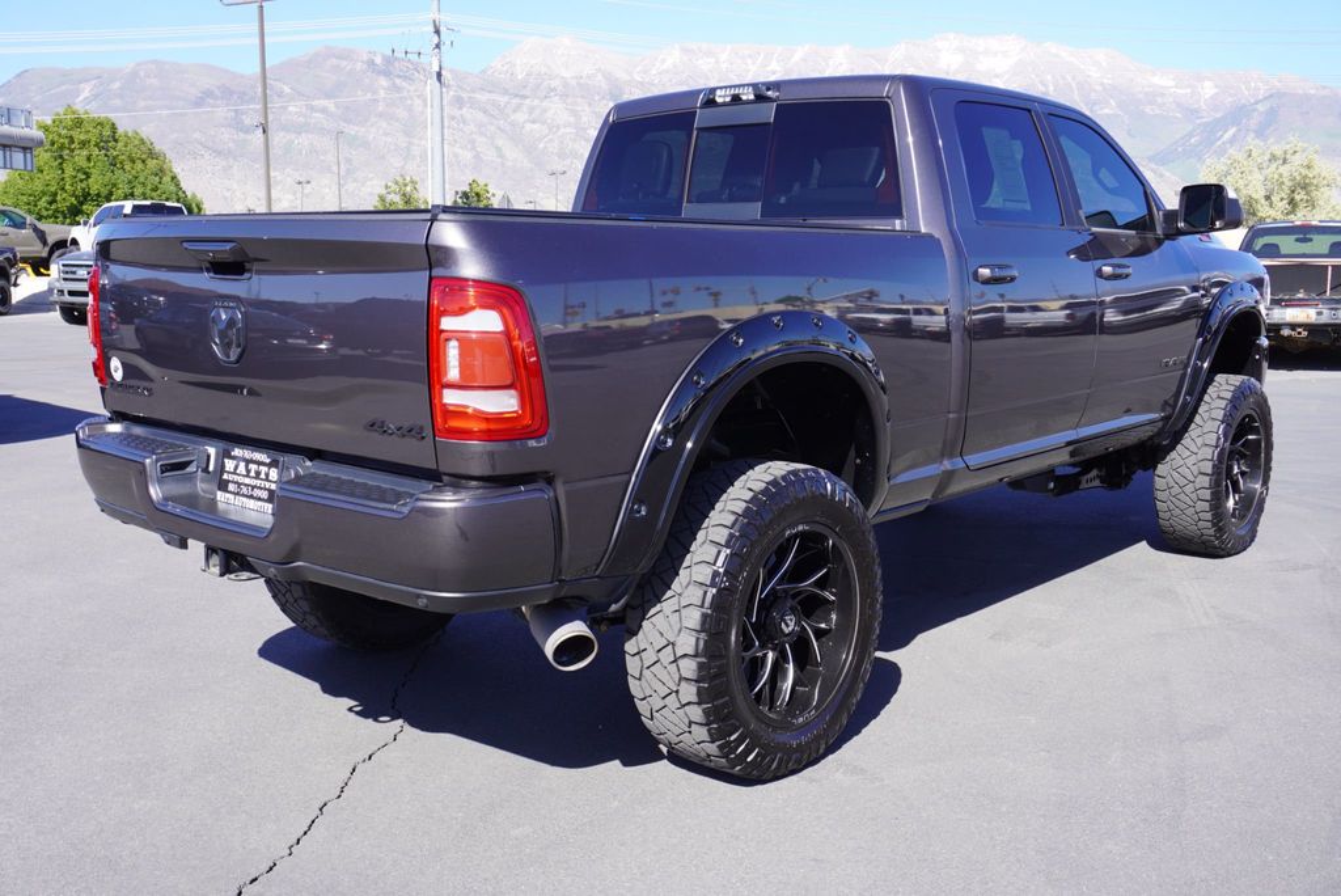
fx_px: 1286
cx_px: 670
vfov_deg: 38.4
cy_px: 448
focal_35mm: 34
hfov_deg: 55.1
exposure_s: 1/160
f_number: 6.3
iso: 100
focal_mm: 23
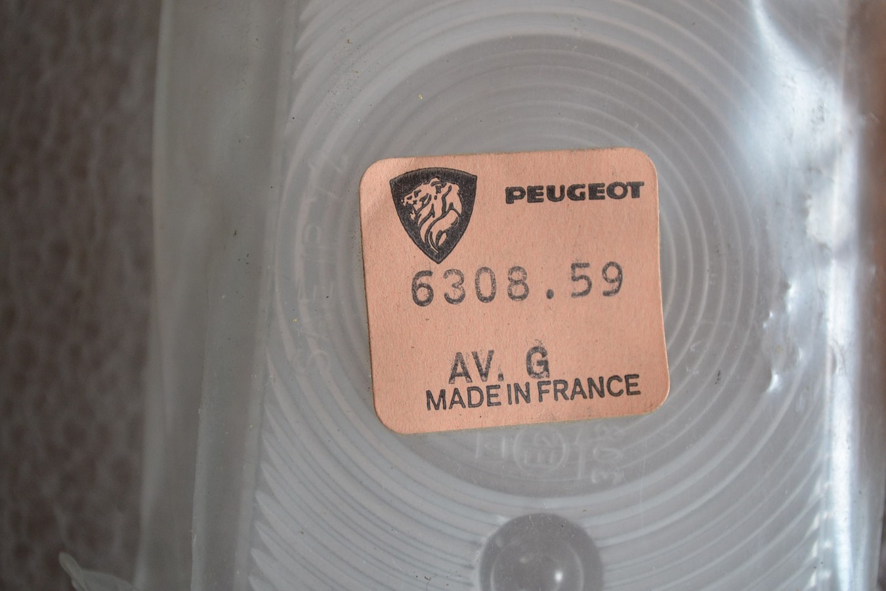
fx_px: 1624
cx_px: 443
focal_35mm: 66
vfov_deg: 20.6
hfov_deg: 30.5
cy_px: 296
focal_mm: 44
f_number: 5.3
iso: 720
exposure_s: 1/60
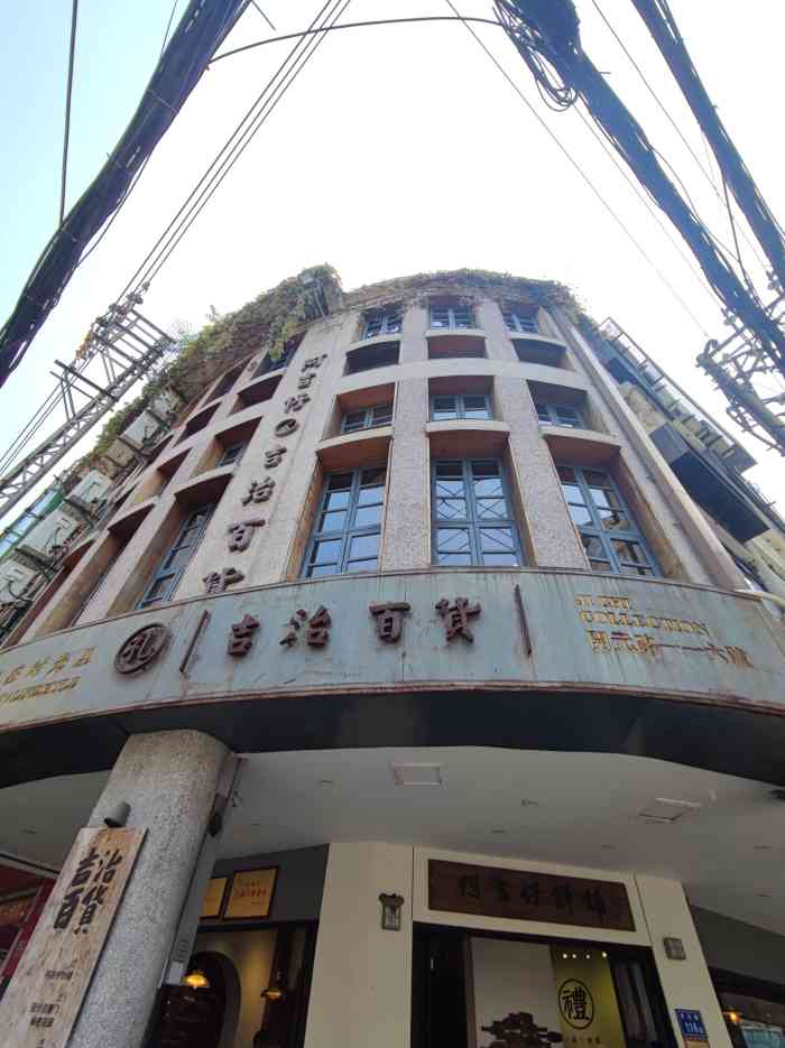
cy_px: 524
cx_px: 392
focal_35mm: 15
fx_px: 454
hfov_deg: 81.7
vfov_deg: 98.2
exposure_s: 1/323
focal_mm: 2.35
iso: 50
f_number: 2.2
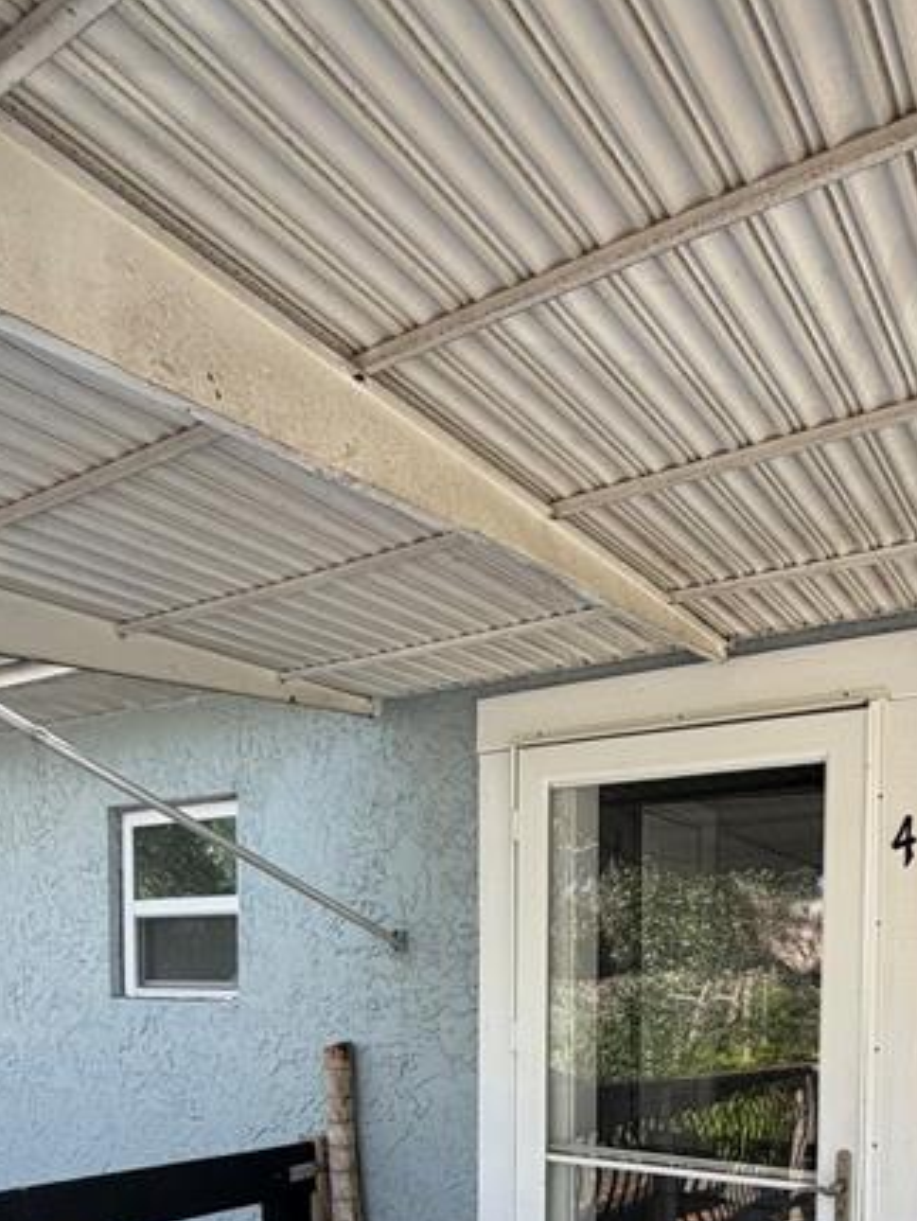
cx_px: 758
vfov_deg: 61.6
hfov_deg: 50.9
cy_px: 1031
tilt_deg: -1.9
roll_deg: -1.0
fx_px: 882
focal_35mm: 25
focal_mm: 2.22
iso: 50
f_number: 2.2
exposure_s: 1/210
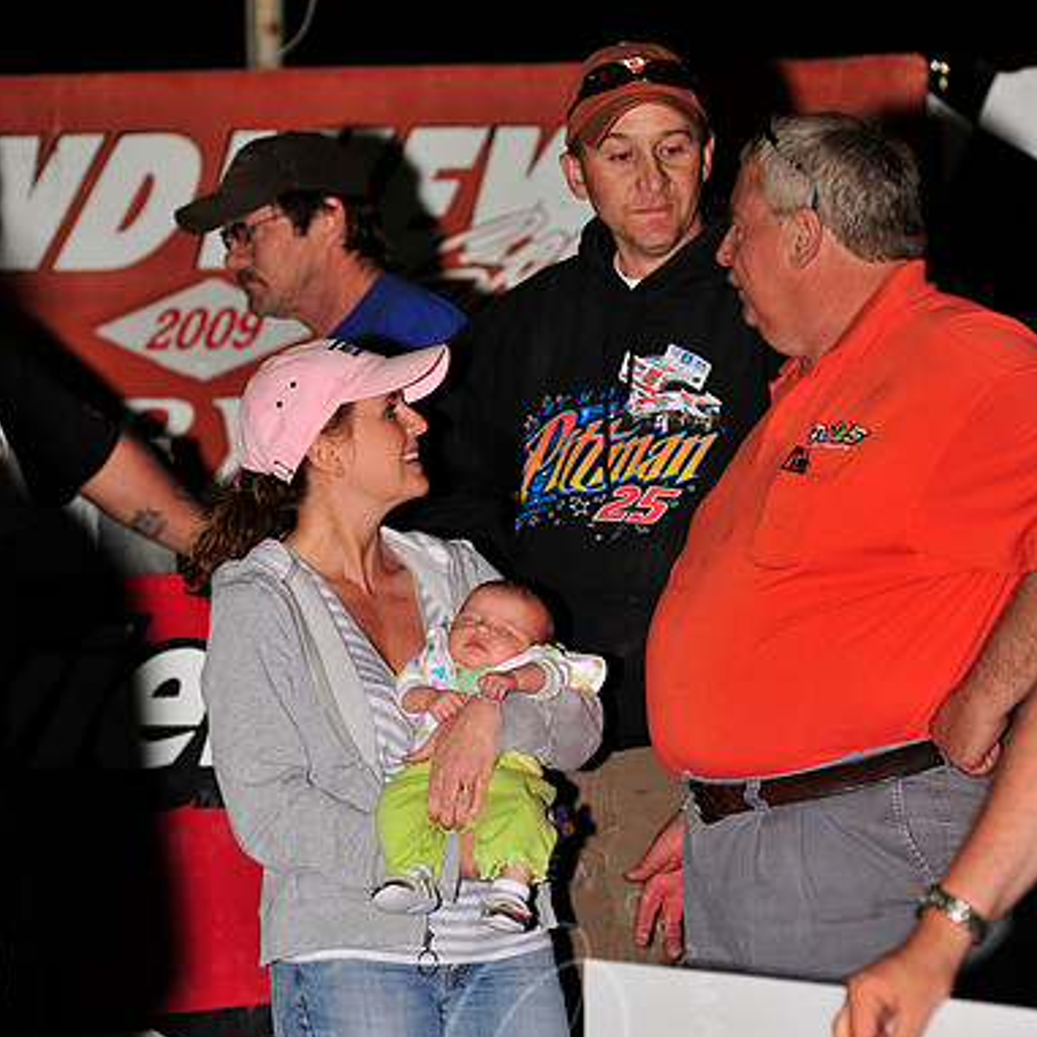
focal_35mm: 219
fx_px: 7423
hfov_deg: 8.0
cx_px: 518
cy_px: 622
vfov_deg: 8.0
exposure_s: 1/250
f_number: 5.6
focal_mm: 170
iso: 500
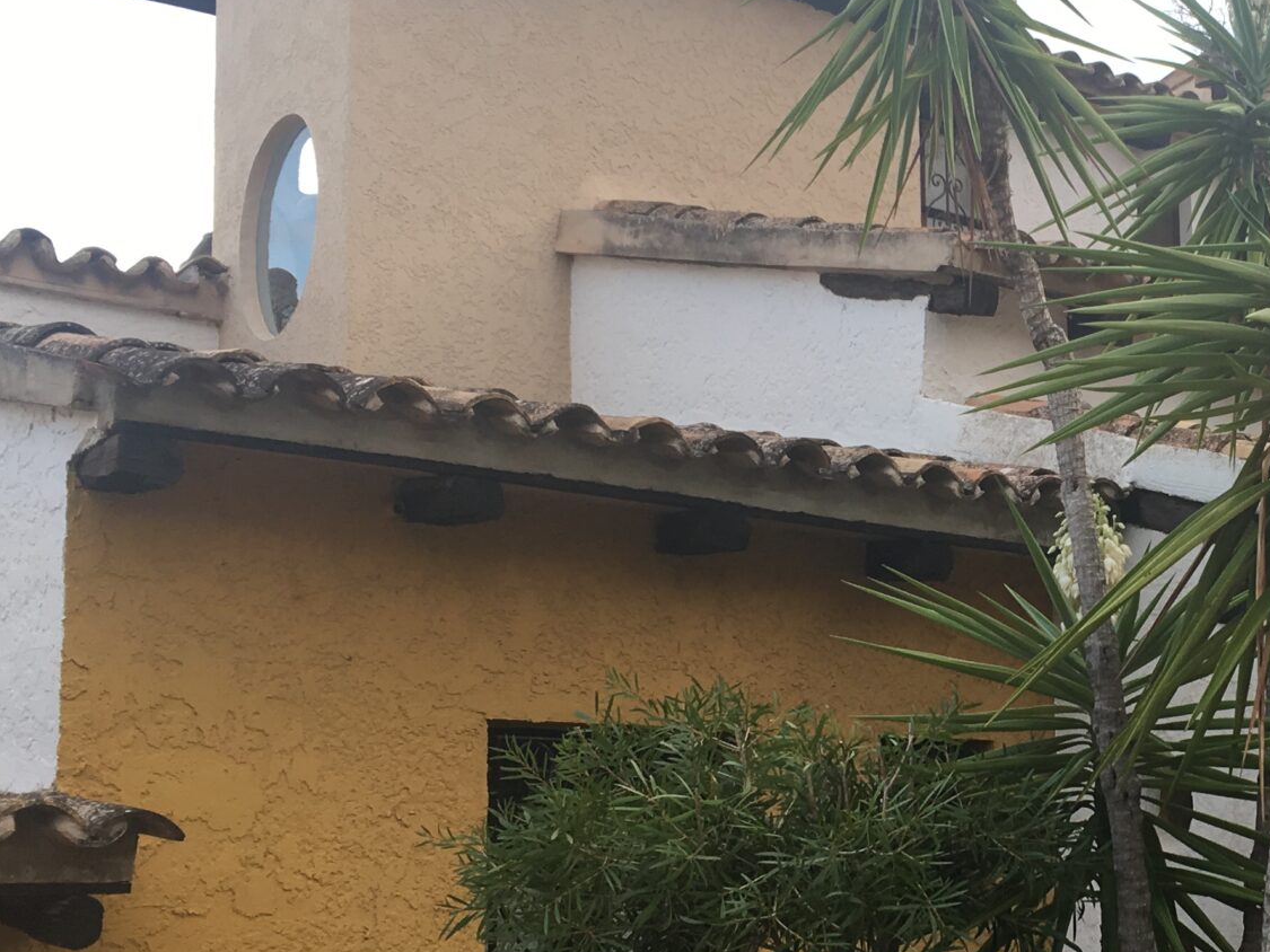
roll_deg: +1.4
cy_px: 601
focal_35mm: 66
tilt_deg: +7.5
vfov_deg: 22.2
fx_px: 2422
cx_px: 1173
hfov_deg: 28.1
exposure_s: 1/146
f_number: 2.2
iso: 25
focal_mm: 4.15
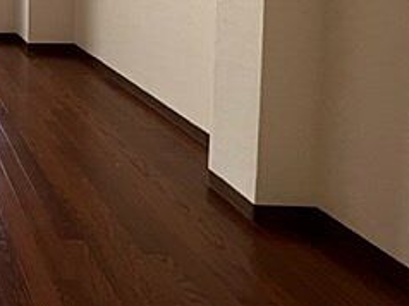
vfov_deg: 33.6
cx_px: -129
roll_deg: -0.1
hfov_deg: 35.1
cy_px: -55
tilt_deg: -2.9
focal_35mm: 35
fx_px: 413
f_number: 1.8
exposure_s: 1/103
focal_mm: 1.57
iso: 32
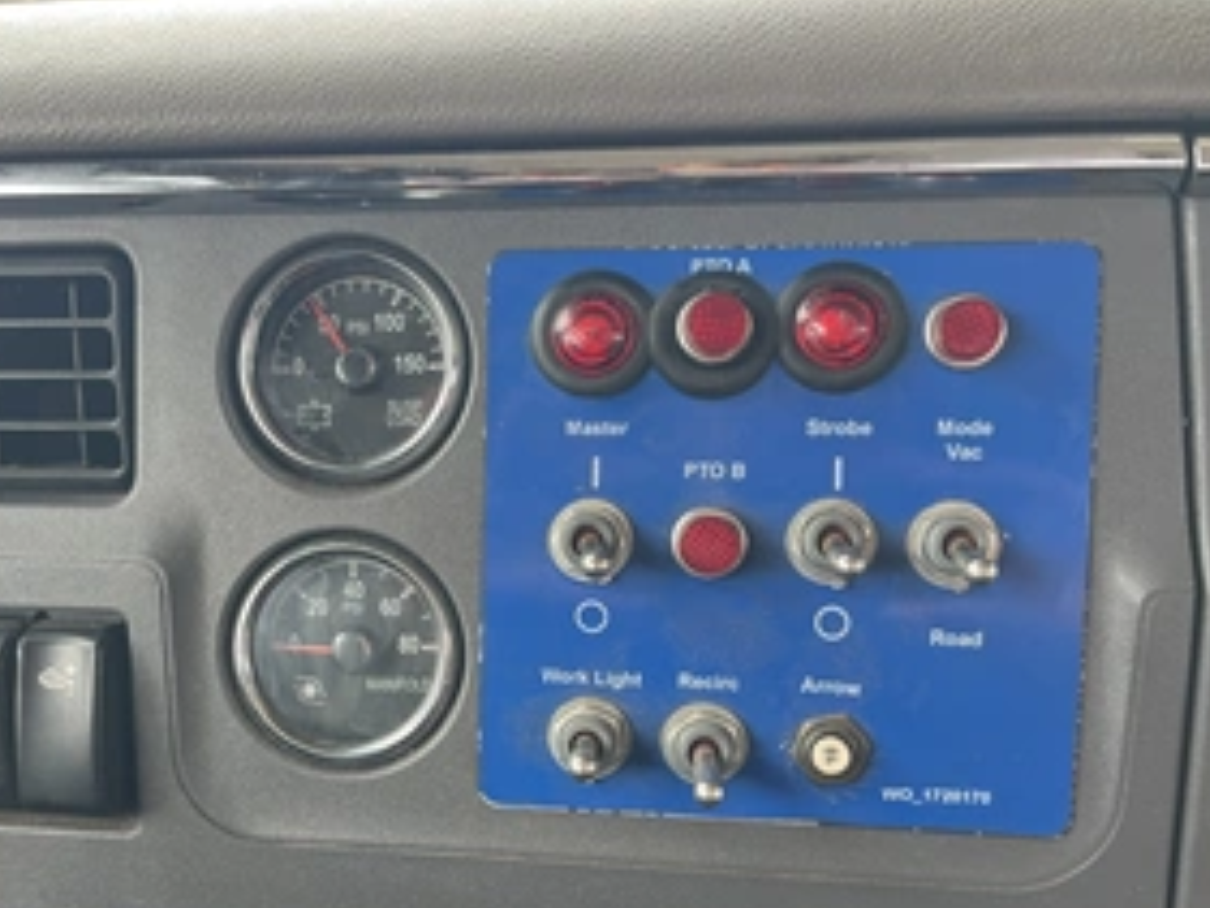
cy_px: 585
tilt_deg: -26.1
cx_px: 418
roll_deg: -1.6
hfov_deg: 49.4
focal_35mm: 37
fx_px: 1294
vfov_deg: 38.4
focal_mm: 5.1
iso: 80
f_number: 1.6
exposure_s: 1/122
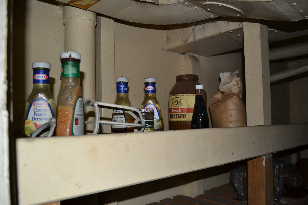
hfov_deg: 61.9
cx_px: 154
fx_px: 257
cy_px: 102
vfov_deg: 43.6
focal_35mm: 30
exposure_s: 1/60
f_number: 3.8
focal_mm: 20
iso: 800
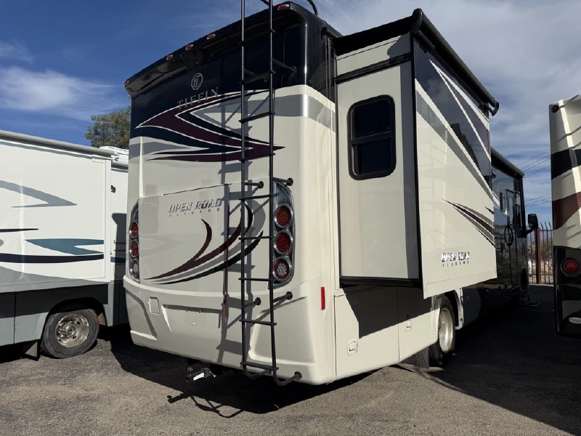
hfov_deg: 71.6
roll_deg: -0.9
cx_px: 290
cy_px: 218
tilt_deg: +3.8
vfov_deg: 56.8
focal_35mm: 24
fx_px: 403
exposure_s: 1/11905
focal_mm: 6.76
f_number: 1.78
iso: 80
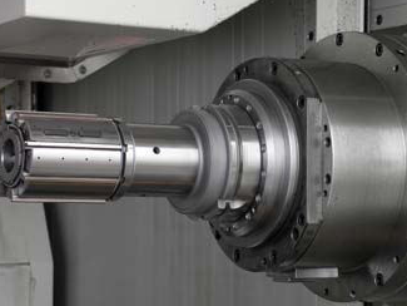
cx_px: 225
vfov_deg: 12.7
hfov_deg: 16.8
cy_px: 153
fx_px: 1376
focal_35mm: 117
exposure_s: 1/1.6
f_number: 6.3
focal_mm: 24.5
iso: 50
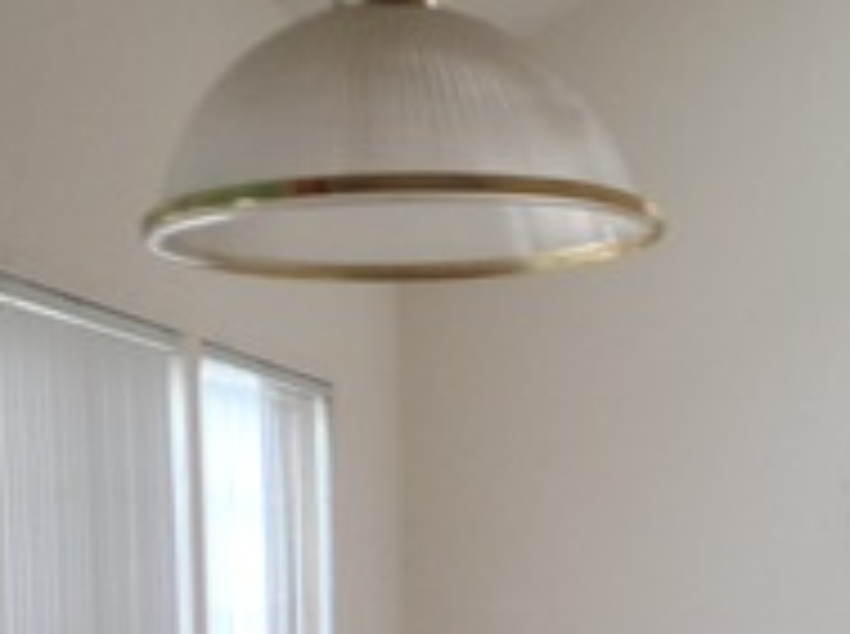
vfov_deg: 12.7
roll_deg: -0.8
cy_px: 827
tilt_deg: -7.0
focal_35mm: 112
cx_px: 801
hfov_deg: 17.3
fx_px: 2745
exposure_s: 1/20
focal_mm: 4.12
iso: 80
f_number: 2.4
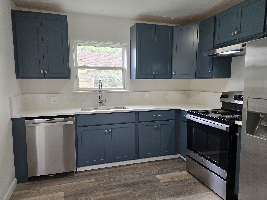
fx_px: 185
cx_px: 132
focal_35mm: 24
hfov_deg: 71.6
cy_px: 101
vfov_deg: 56.8
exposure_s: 1/120
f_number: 1.8
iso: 160
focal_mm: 5.4
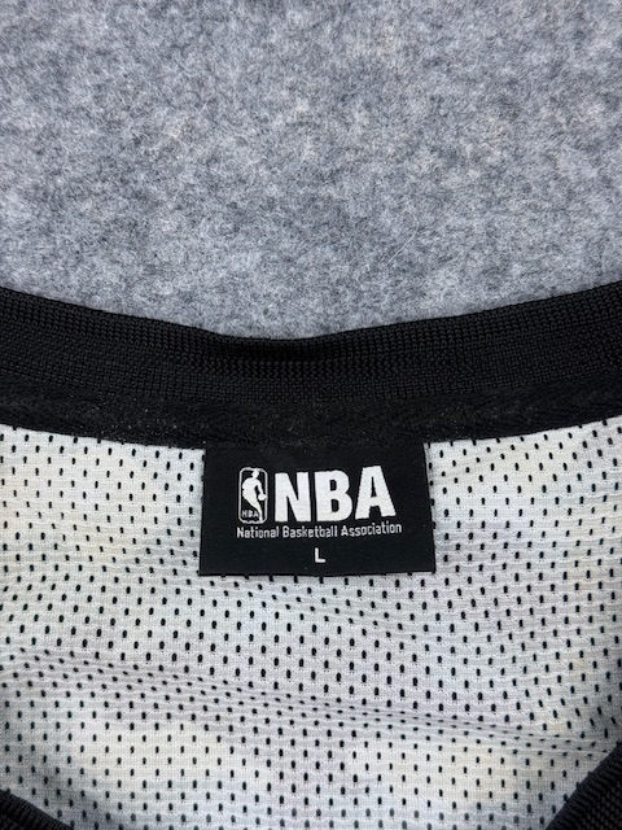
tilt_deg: -61.7
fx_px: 1150
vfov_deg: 39.7
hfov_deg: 30.3
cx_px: 311
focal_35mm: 48
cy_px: 415
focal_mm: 6.76
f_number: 1.78
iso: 50
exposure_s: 1/183
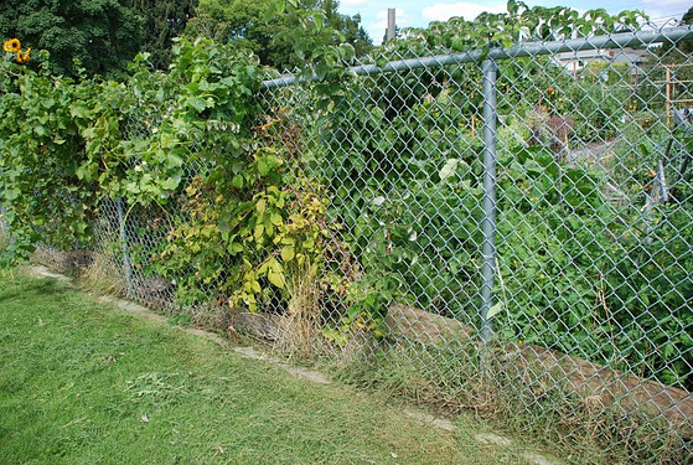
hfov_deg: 65.4
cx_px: 335
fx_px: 540
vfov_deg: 46.6
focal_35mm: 28
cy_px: 226
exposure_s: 1/320
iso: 100
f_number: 4
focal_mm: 18
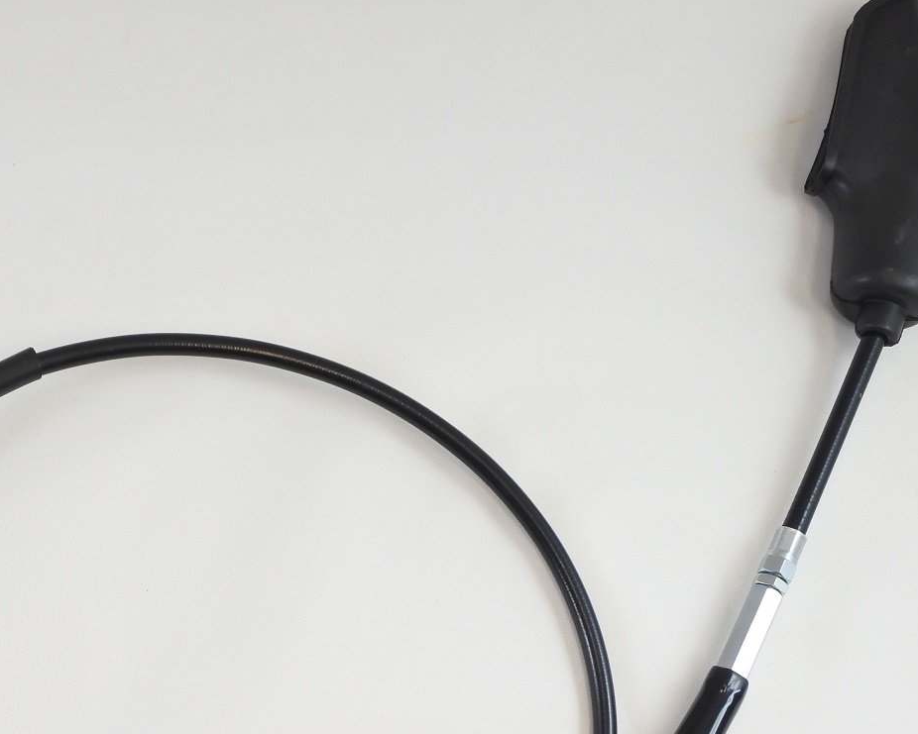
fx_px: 1766
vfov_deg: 23.2
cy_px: 573
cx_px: 59
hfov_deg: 27.9
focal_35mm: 65
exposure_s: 1/160
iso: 400
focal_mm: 12.8
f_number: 4
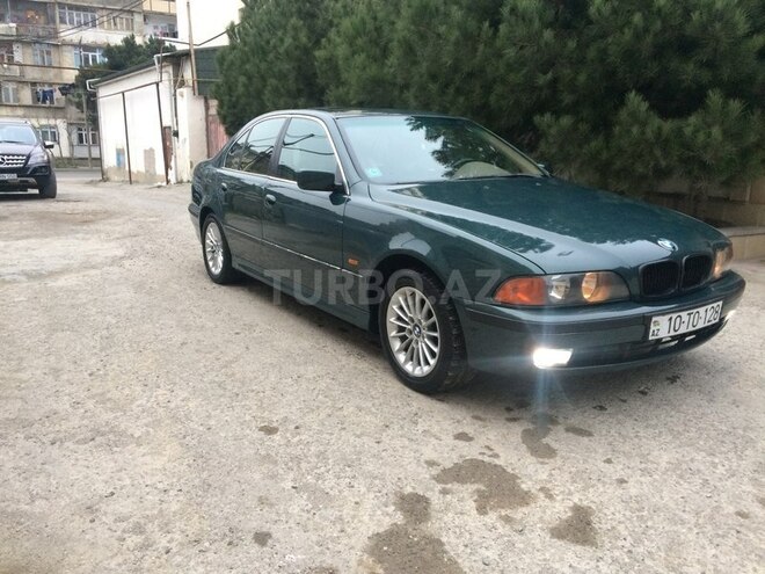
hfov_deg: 61.7
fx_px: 641
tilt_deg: -12.5
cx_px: 382
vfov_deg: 48.2
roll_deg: +0.4
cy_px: 287
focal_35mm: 29
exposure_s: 1/33
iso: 80
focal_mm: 4.15
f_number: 2.2
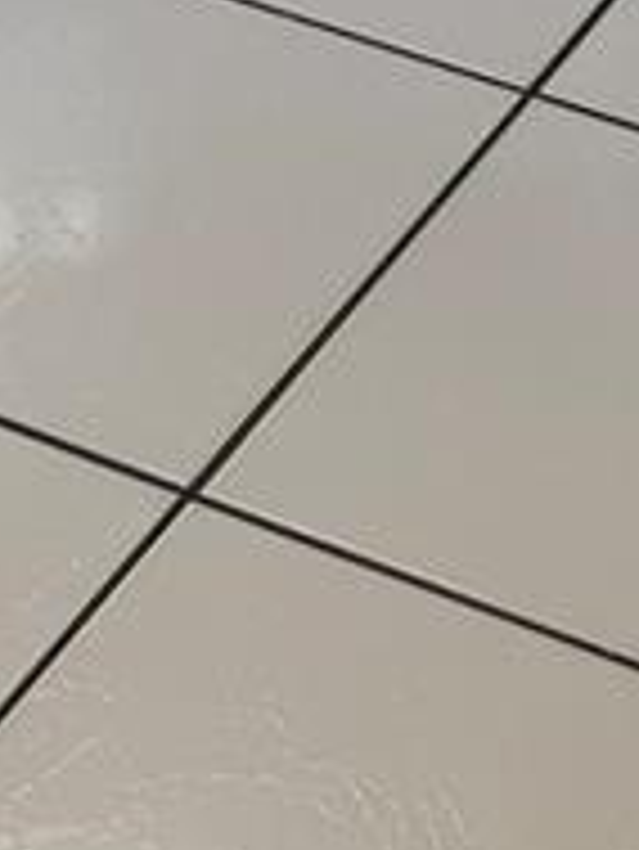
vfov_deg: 10.6
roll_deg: -3.3
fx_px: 3737
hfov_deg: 9.8
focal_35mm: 152
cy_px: -1385
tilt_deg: -10.8
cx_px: 436
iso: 80
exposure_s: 1/180
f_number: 1.78
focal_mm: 6.76
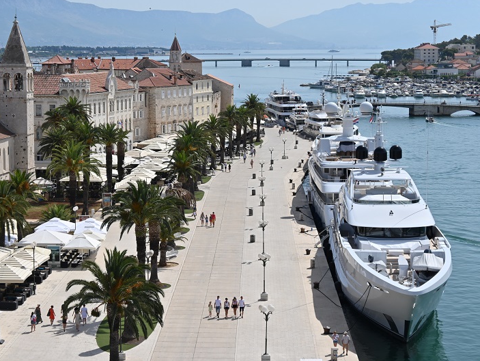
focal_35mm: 82
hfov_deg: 23.8
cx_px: 227
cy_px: 179
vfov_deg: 18.0
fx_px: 1138
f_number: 6.3
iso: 100
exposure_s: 1/1000
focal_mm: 50
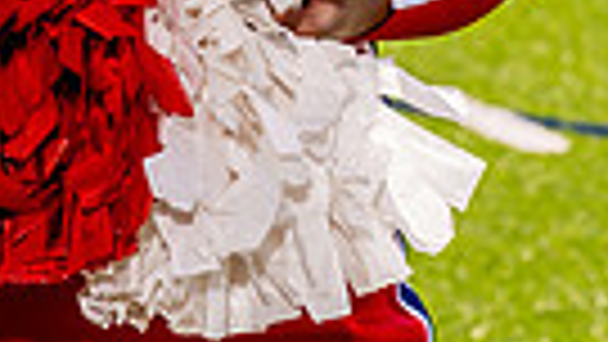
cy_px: -558
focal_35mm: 224
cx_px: 68
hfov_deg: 9.6
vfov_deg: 5.2
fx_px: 3612
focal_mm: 64
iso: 100
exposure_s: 1/250
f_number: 7.1
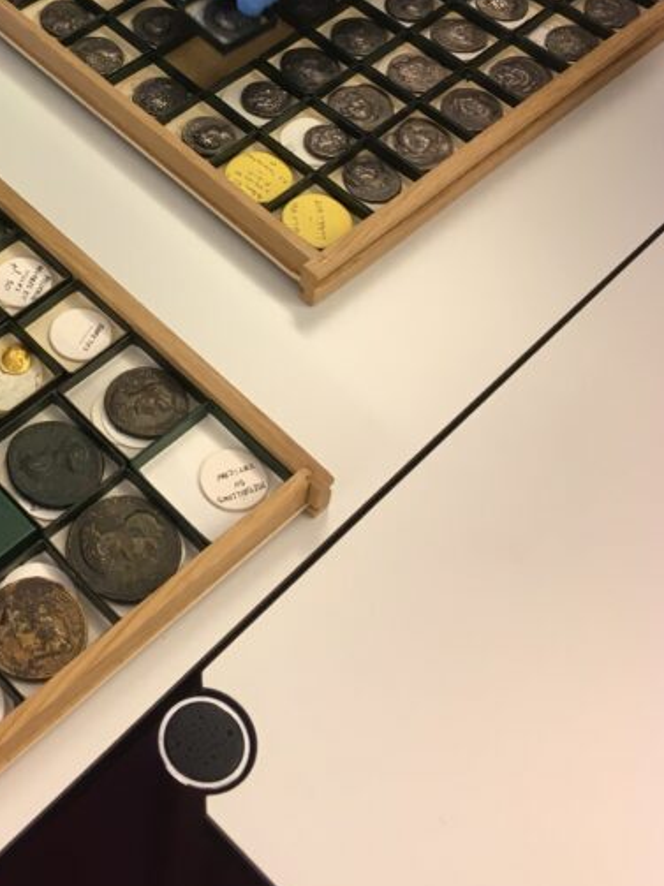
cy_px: 95
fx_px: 1510
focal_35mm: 59
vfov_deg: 31.3
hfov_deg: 23.8
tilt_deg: -47.2
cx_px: 16
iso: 80
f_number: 2.2
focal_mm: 4.15
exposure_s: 1/33
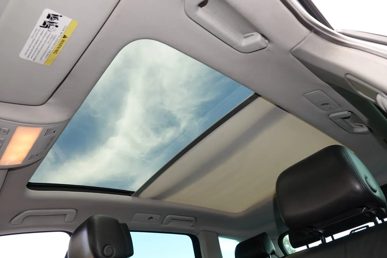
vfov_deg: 53.1
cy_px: 129
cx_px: 194
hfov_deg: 73.7
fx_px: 258
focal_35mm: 24
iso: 100
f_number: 2.4
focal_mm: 8.8
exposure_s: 1/200
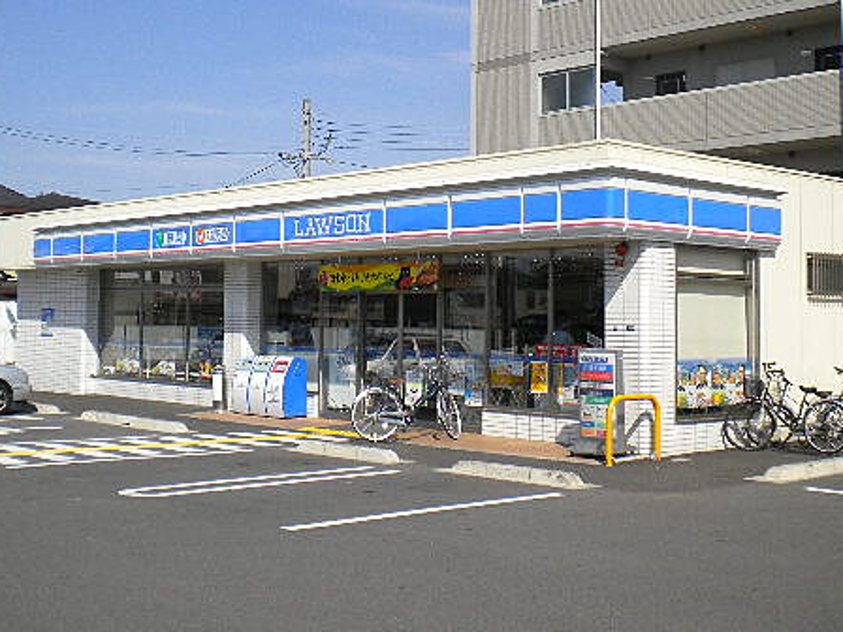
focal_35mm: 50
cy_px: 256
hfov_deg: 38.1
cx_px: 367
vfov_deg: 29.0
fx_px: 1218
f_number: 4.6
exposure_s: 1/1000
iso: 113
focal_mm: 6.3
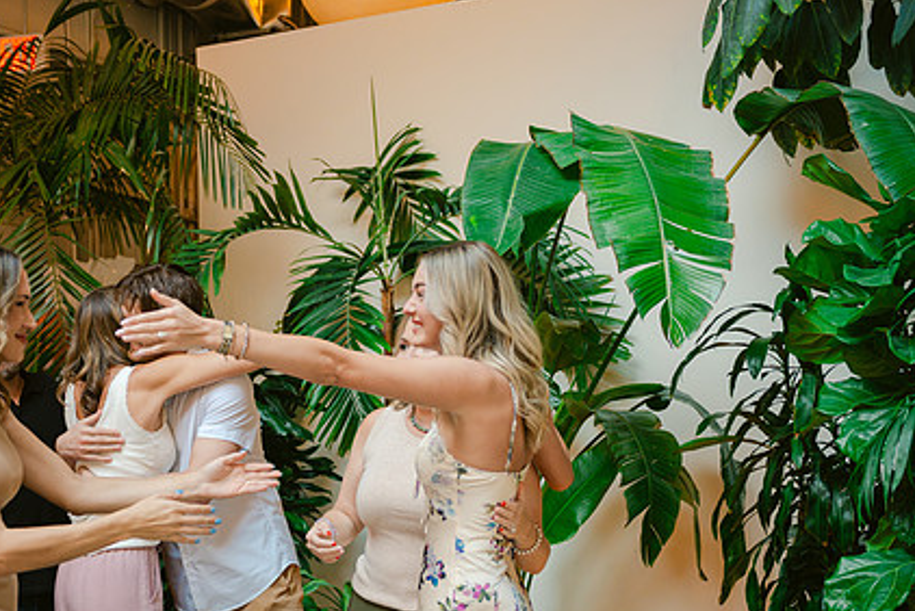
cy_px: 415
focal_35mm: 53
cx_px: 323
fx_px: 1348
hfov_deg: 37.2
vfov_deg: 25.4
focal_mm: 38.6
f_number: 2.8
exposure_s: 1/250
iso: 1000
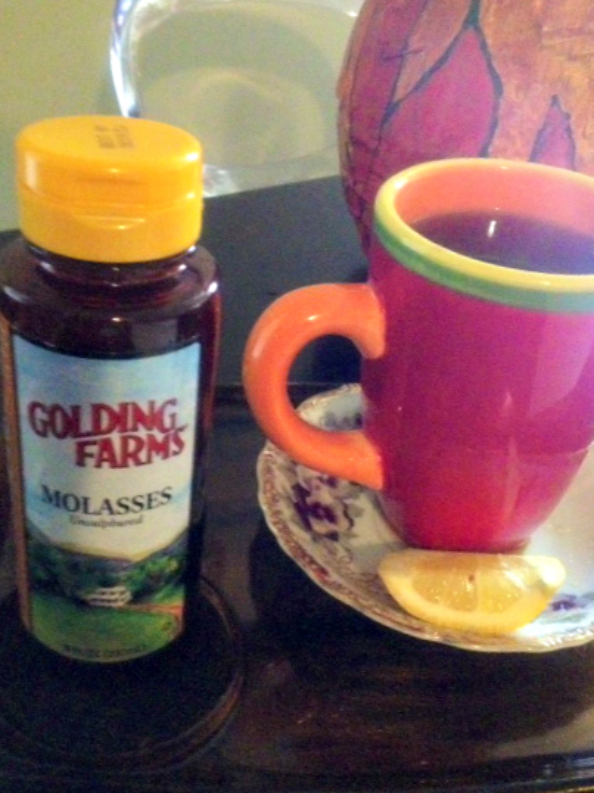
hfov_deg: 40.7
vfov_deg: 52.6
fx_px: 801
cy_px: 396
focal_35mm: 35
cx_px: 297
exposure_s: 1/15
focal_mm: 4.28
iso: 800
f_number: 2.4
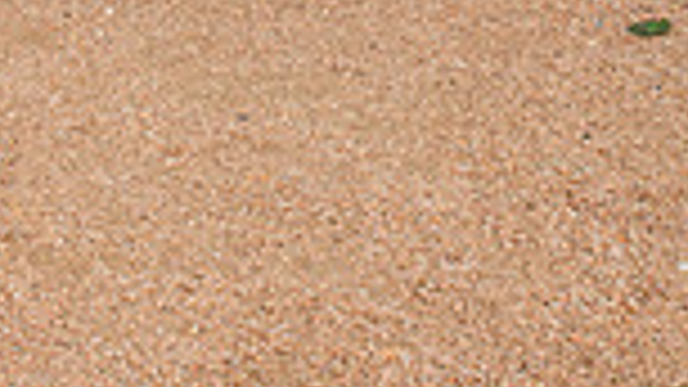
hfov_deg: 20.1
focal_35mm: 105
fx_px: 1915
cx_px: 112
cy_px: -576
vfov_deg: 10.0
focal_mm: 34
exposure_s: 1/320
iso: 320
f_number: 7.1
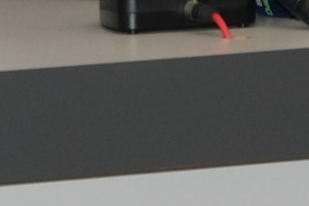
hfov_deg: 3.2
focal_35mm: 651
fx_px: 5593
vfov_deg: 2.1
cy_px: -282
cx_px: 119
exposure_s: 1/125
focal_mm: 55
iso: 1000
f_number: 4
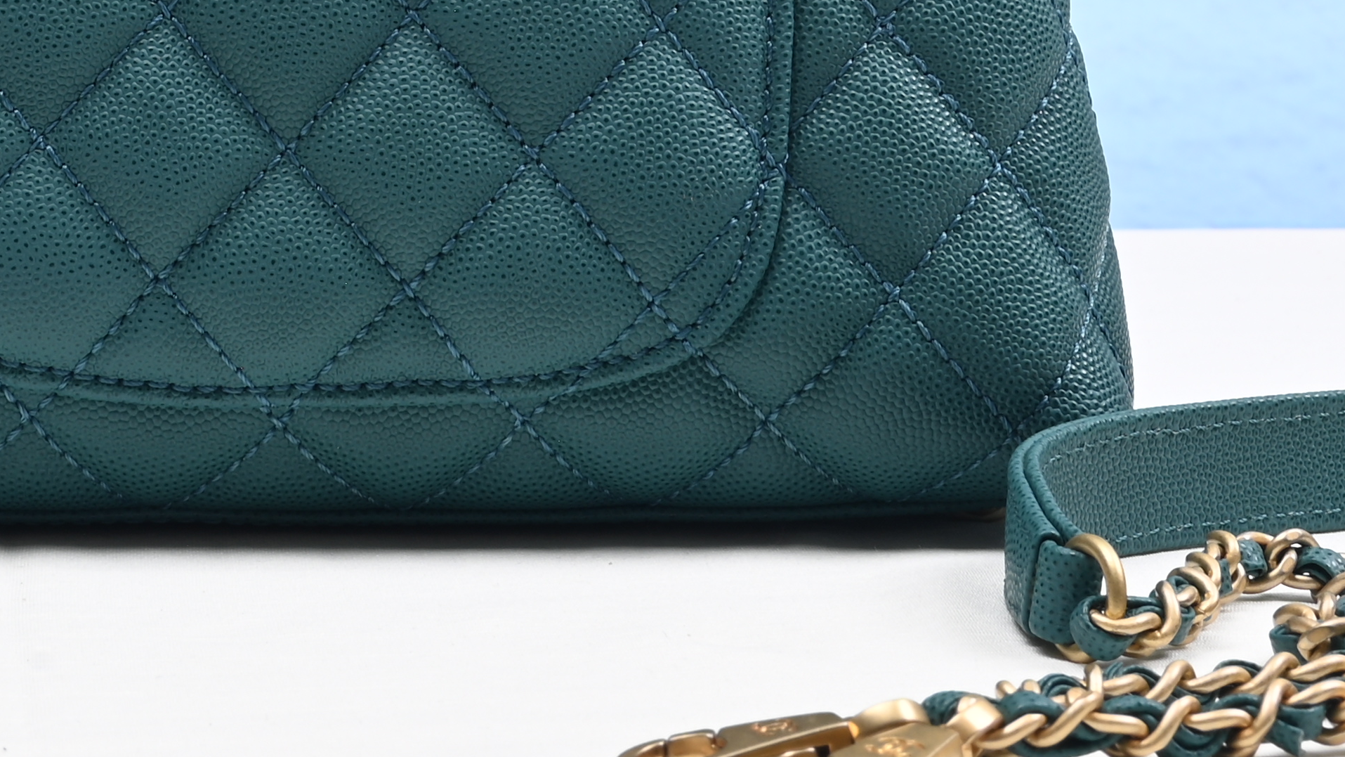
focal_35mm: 135
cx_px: 312
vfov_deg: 8.6
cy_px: -581
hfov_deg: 15.8
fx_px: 4814
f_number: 16
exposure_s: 1/2
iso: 100
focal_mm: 41
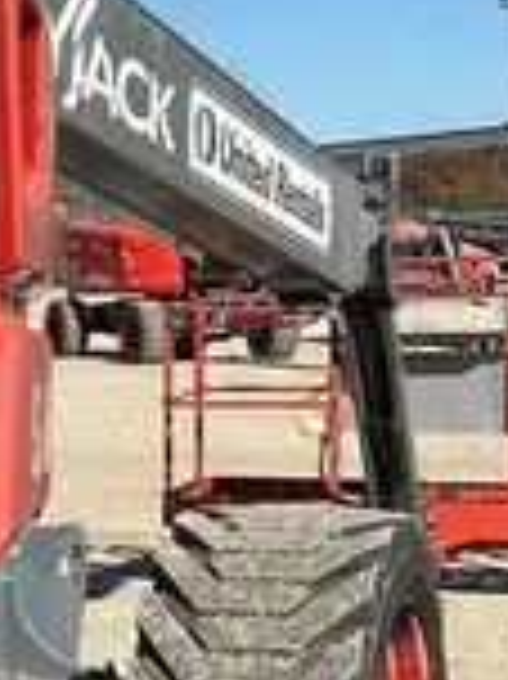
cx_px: -674
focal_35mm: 126
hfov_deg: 10.3
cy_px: 466
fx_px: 2469
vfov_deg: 15.6
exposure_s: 1/5587
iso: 50
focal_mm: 5.7
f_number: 1.5
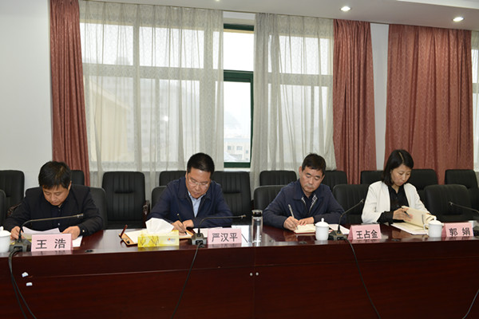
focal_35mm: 29
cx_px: 240
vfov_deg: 45.0
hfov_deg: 63.7
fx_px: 386
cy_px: 160
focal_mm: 29
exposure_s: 1/60
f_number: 5.6
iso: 800
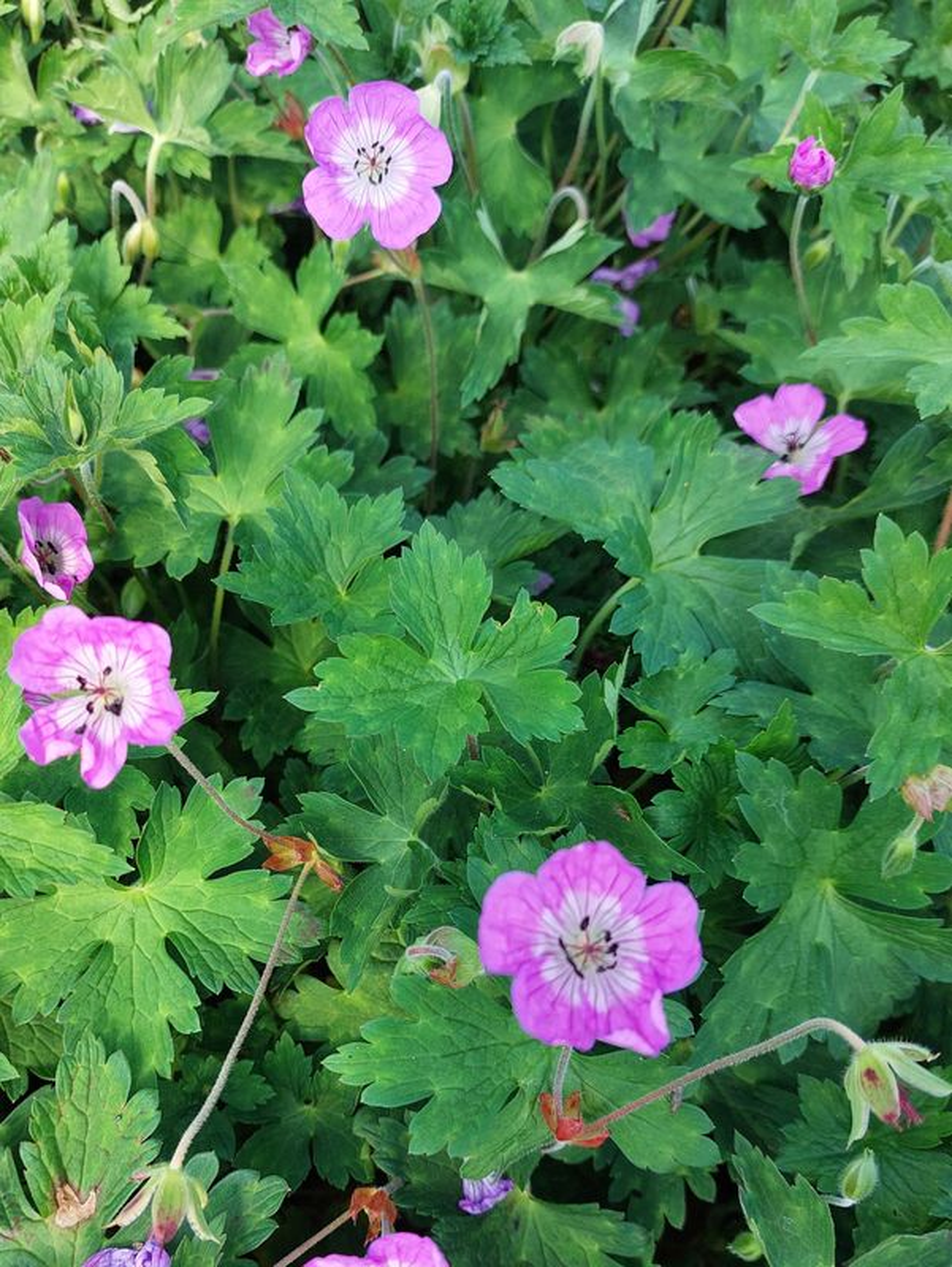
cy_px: 634
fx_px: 916
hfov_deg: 54.9
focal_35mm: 25
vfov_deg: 69.4
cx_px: 476
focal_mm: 5.23
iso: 25
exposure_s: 1/211
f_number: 1.8
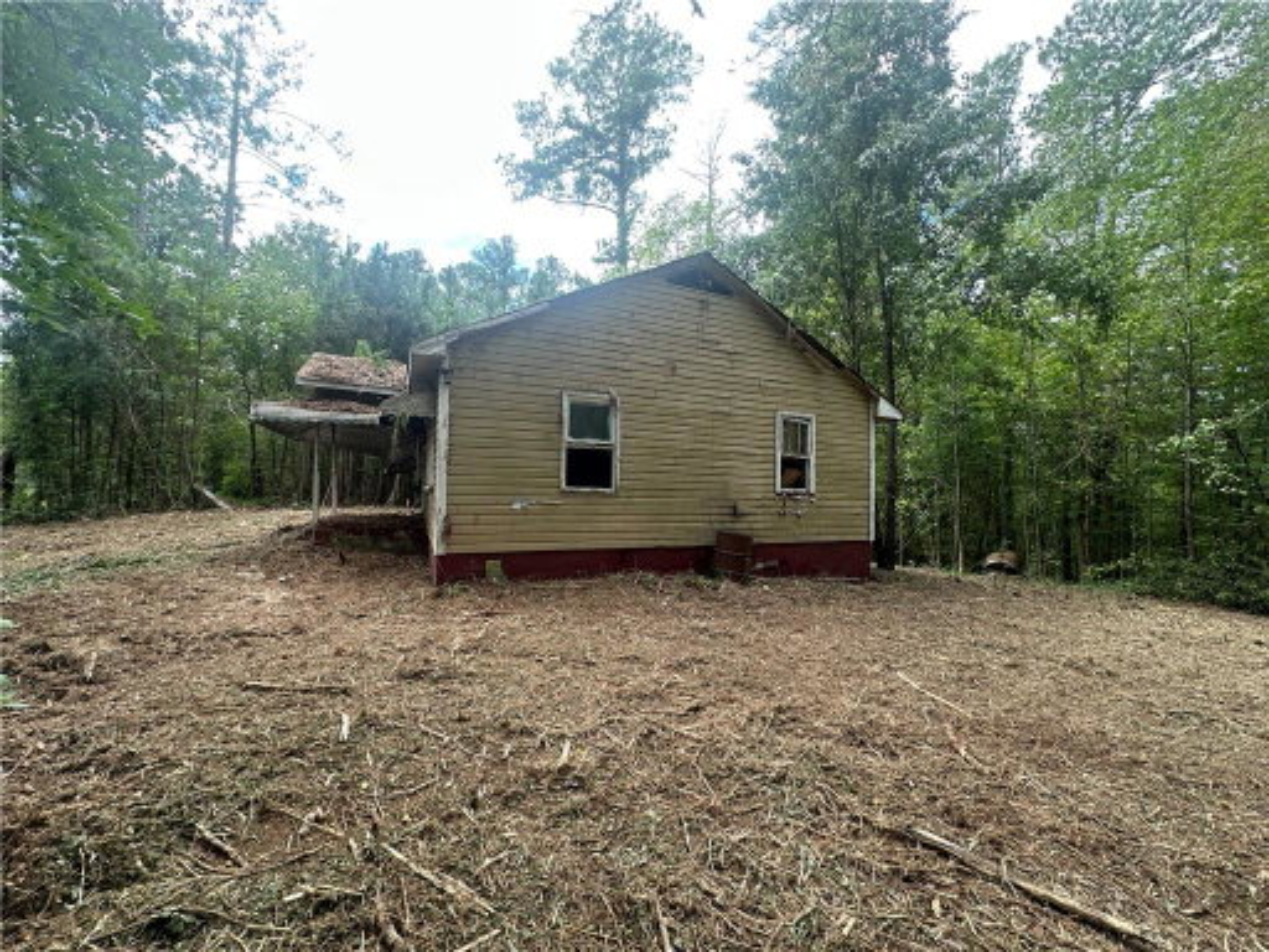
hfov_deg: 102.1
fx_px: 513
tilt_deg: +1.6
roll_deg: -1.3
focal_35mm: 14
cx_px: 634
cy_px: 476
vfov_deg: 85.7
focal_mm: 2.22
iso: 40
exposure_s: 1/137
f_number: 2.2
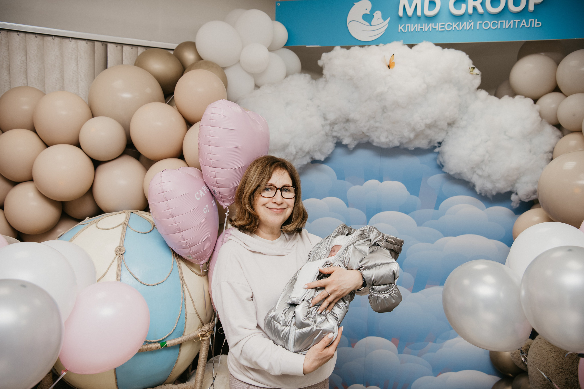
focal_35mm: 32
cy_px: 194
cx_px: 292
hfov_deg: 58.7
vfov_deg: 41.1
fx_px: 519
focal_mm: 32
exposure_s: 1/160
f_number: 4
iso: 200
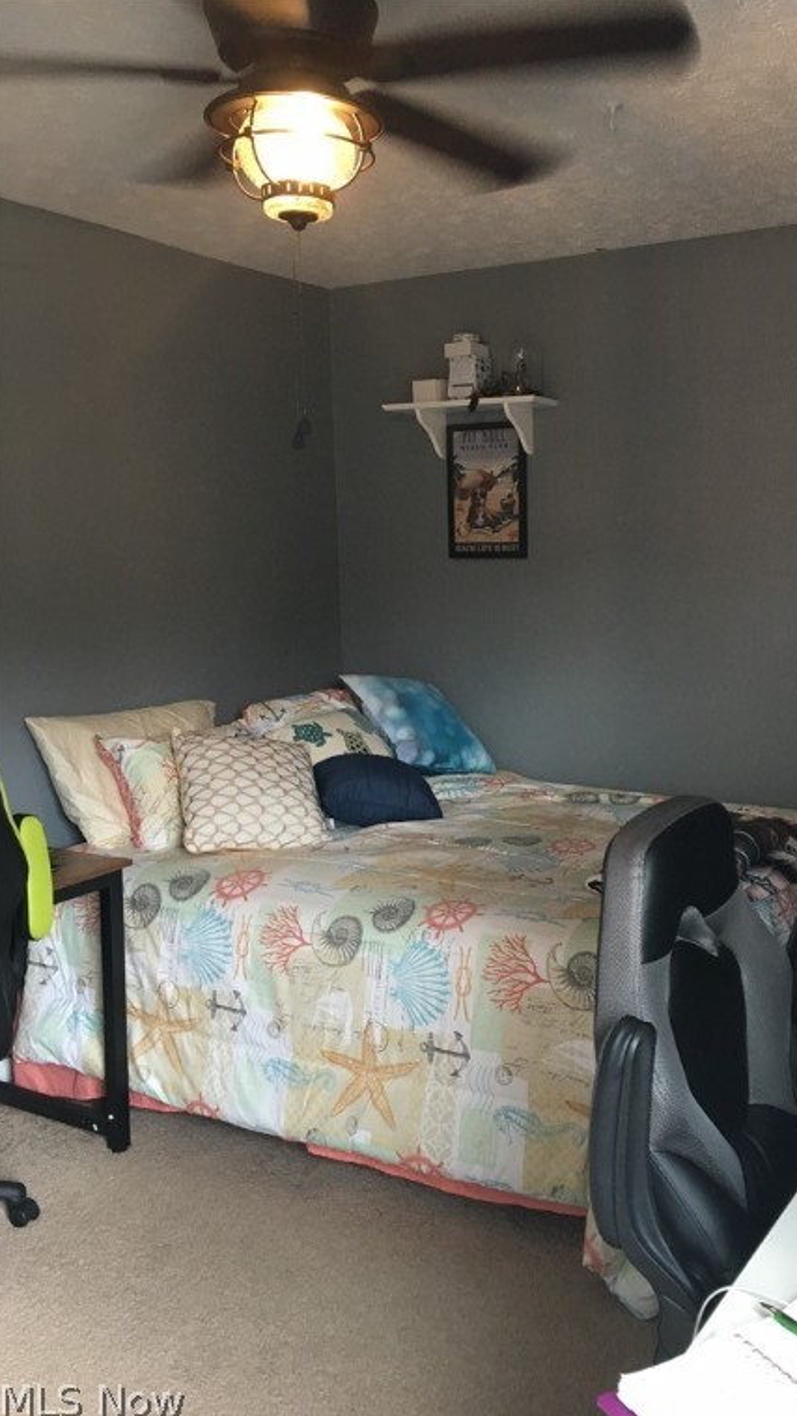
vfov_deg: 61.0
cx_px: 526
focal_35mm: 32
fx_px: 1201
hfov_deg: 36.4
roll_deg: +0.9
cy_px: 714
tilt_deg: -8.4
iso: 100
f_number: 2.2
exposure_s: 1/30
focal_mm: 4.15
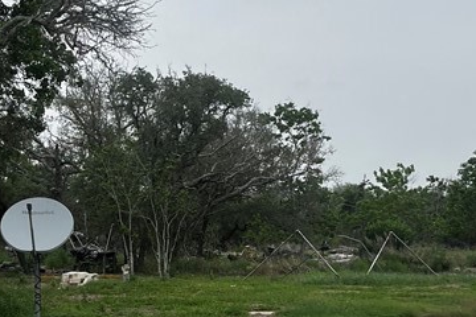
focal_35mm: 77
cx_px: 155
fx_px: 1018
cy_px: 296
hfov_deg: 26.2
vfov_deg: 17.4
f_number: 1.6
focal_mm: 5.1
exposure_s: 1/3413
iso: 50
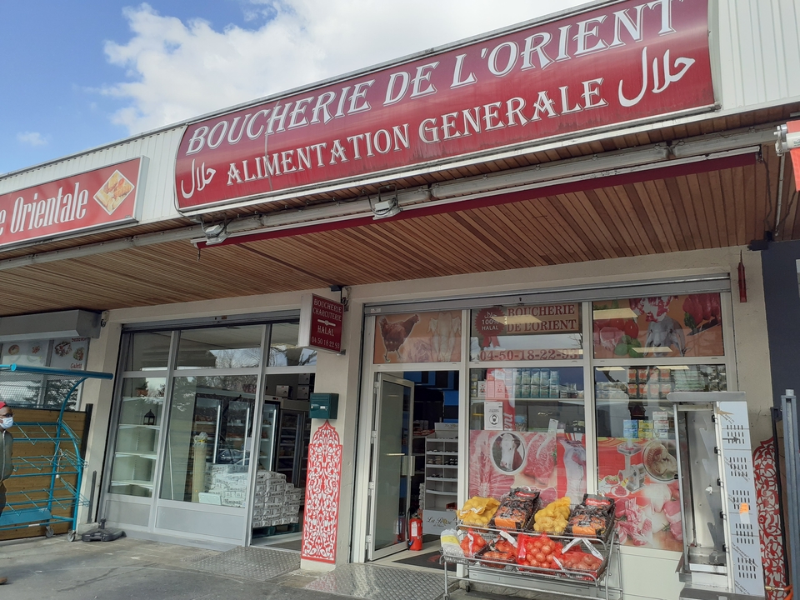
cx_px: 400
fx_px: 624
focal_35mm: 27
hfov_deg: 65.3
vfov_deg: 51.4
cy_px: 300
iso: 40
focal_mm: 3.6
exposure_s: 1/552
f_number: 1.9
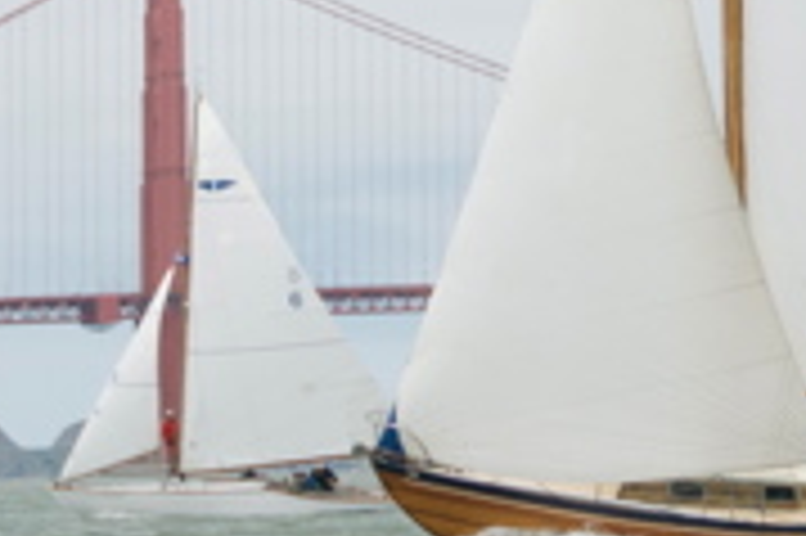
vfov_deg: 5.0
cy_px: -14
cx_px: 822
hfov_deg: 7.5
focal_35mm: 275
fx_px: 6151
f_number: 5
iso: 800
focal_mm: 56
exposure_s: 1/4000
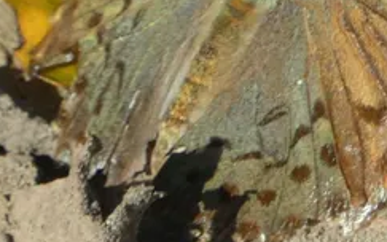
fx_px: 17217
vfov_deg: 0.8
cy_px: -29
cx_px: 295
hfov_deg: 1.3
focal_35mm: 1632
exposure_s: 1/200
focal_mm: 104.7
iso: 80
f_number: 5.6
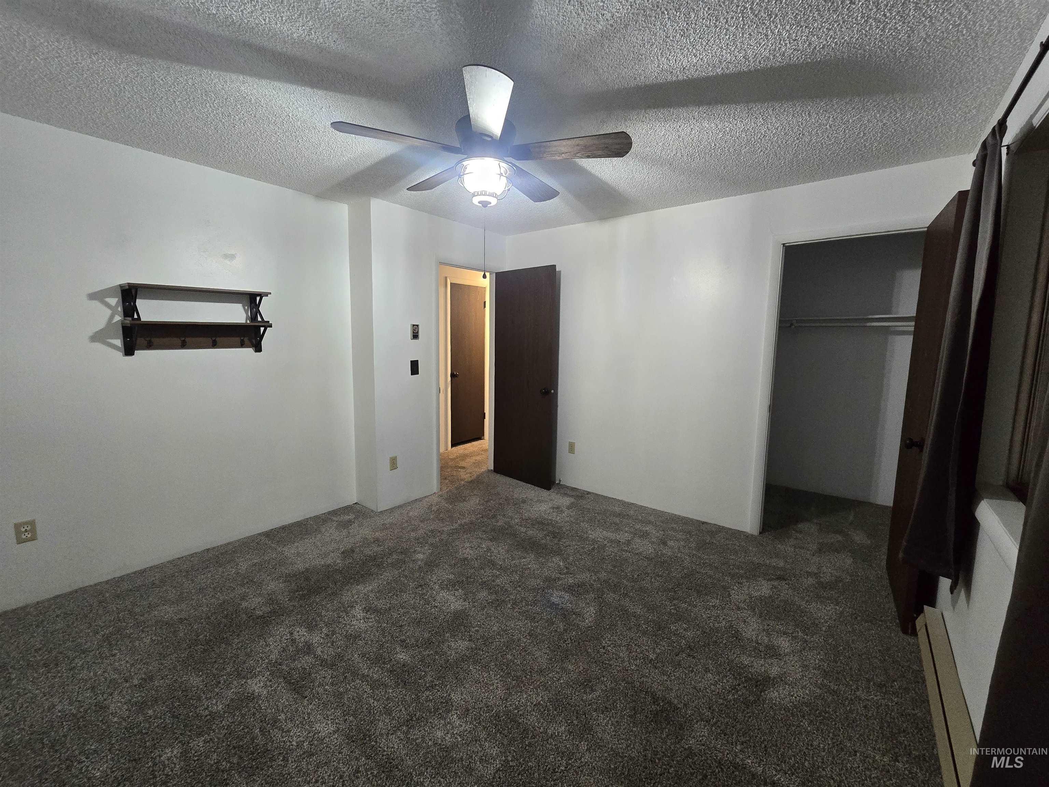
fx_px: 394
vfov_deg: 89.9
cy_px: 394
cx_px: 524
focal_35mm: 13
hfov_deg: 106.2
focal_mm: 2.2
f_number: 2.2
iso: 640
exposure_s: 1/60
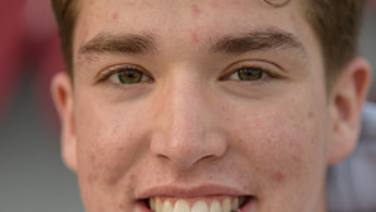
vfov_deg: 7.6
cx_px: 194
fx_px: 1586
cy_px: 187
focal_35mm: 159
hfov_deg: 13.5
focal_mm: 85
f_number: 2.8
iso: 250
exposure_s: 1/400
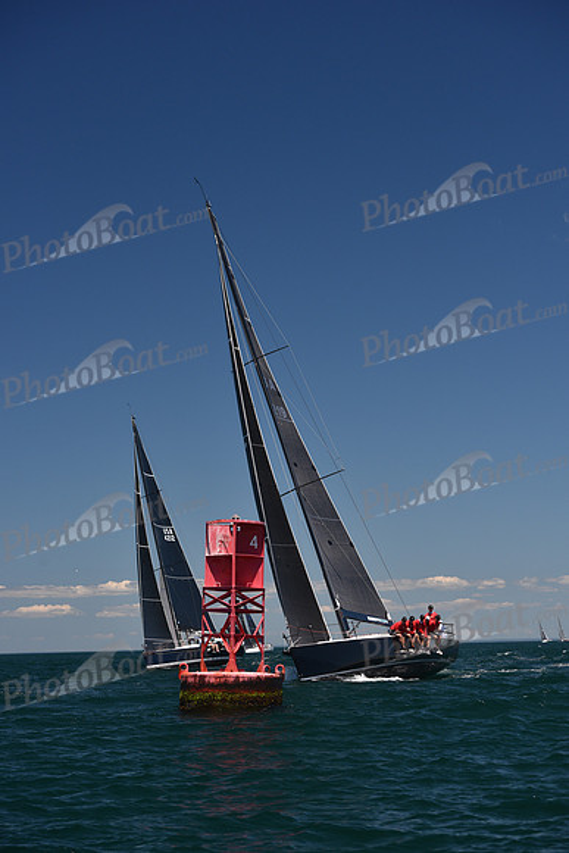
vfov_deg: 25.4
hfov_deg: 17.1
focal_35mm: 80
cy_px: 426
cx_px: 284
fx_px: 1895
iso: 250
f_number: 5.6
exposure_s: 1/800
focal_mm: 80
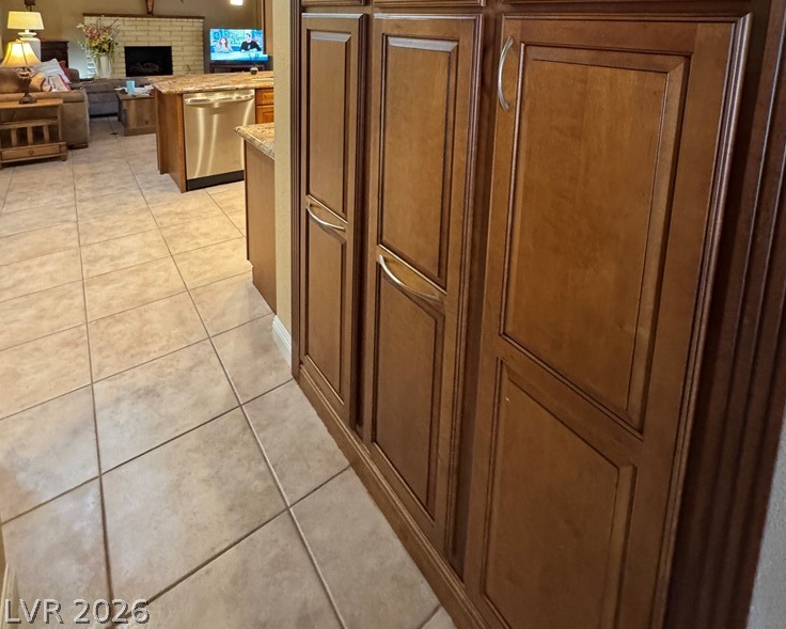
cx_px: 405
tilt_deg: -7.9
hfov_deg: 83.3
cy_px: 89
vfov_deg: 62.1
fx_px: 442
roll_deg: -1.8
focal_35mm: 19
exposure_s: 1/60
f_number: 2.2
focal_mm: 2.22
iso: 1000
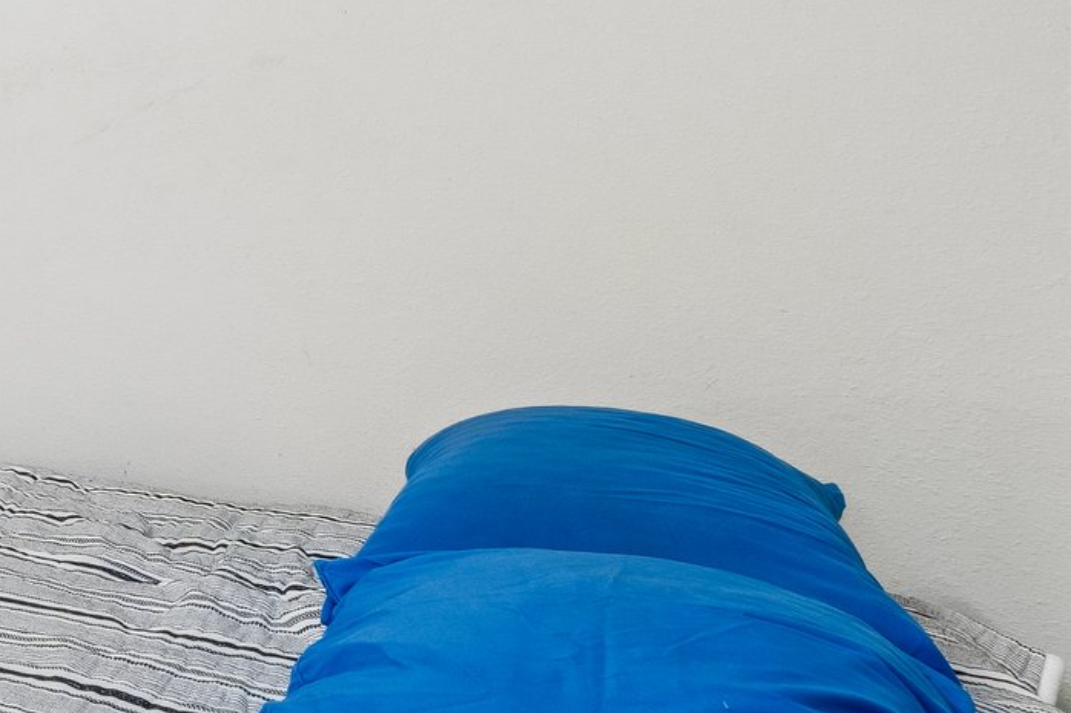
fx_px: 1309
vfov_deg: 30.0
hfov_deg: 29.6
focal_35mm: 44
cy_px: 180
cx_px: -485
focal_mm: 10
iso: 200
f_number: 8
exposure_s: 1/15
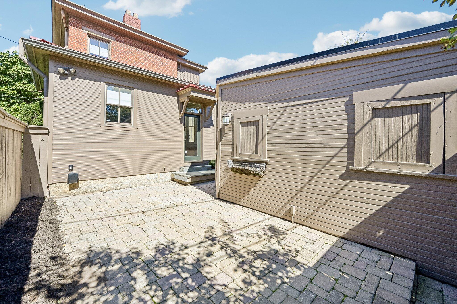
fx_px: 178
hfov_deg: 104.3
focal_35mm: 14
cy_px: 152
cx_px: 228
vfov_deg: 81.2
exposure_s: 1/1000
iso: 500
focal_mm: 14
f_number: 8
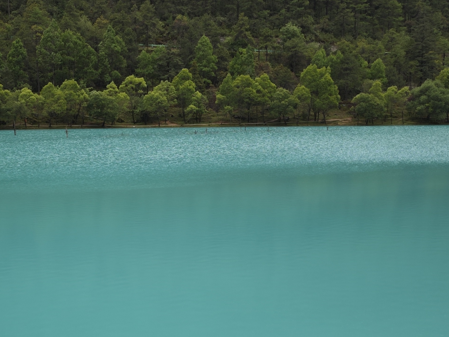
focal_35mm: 66
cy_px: 301
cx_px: 140
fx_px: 856
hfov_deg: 29.1
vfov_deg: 21.8
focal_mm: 6.55
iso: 50
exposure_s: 1/787
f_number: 1.6
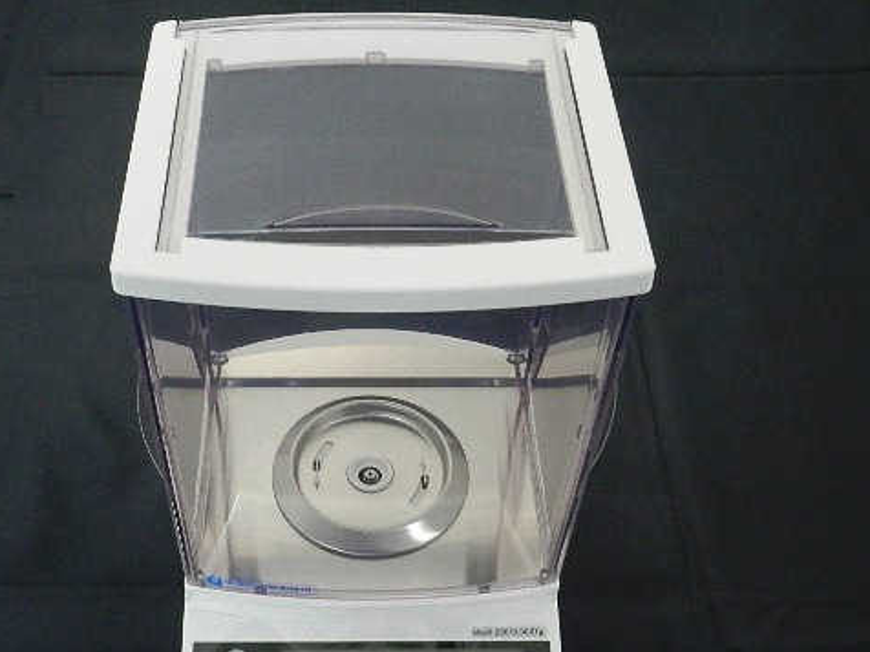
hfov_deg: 43.7
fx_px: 1081
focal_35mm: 43
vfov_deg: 33.4
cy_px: 407
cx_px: 360
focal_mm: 5.6
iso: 400
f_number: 3.7
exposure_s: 1/10
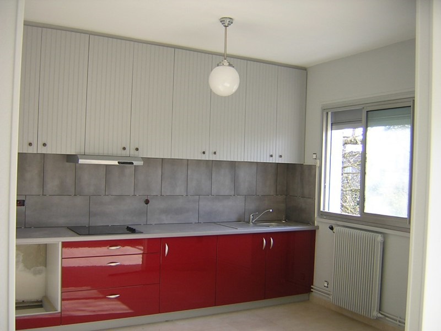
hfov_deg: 51.4
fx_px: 459
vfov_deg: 39.7
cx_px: 220
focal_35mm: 36
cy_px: 166
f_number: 2.6
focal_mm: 4.7
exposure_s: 1/96.9
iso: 100
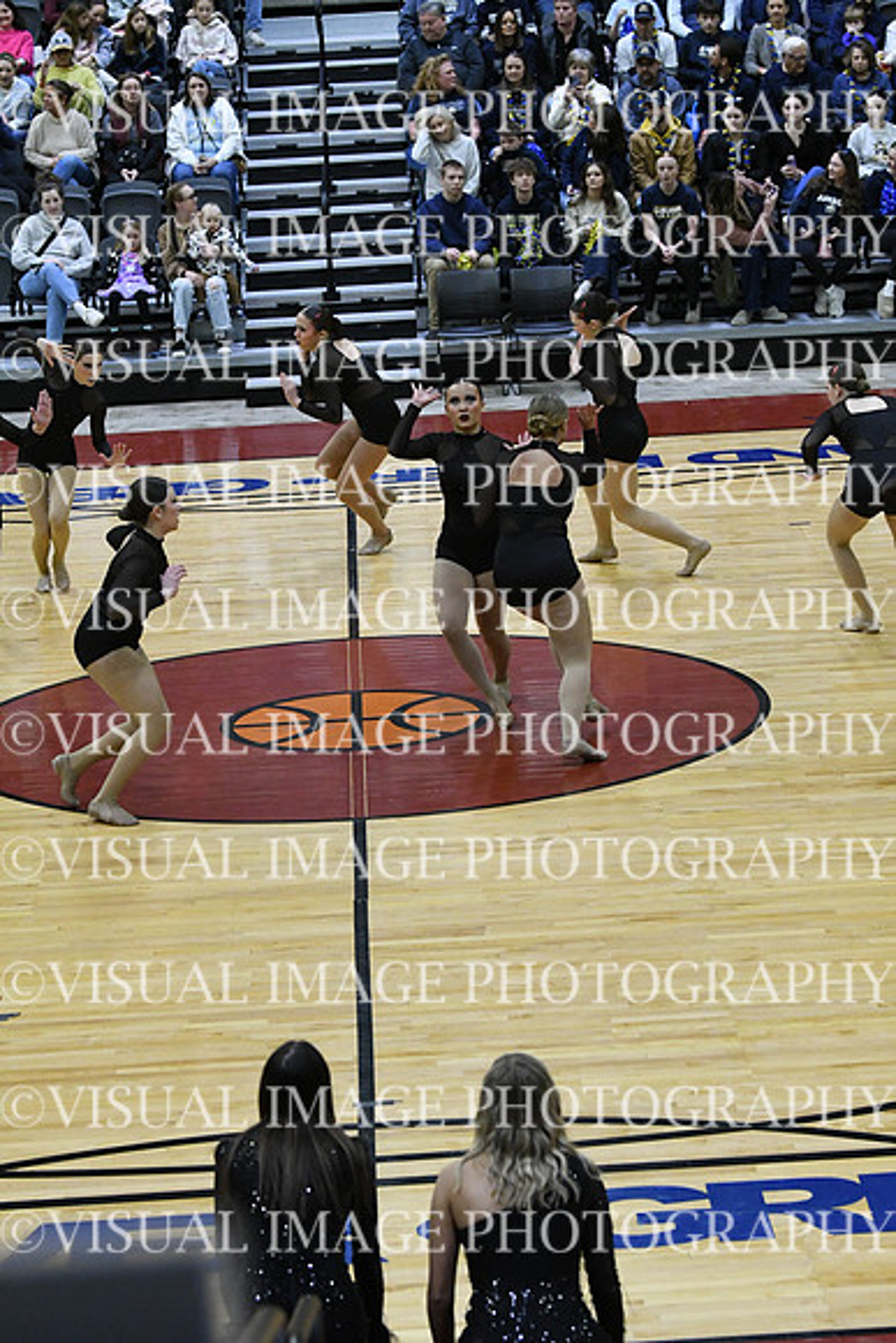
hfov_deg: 13.0
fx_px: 3917
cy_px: 672
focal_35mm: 105
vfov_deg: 19.5
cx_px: 448
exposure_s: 1/500
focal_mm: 70
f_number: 4
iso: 5000
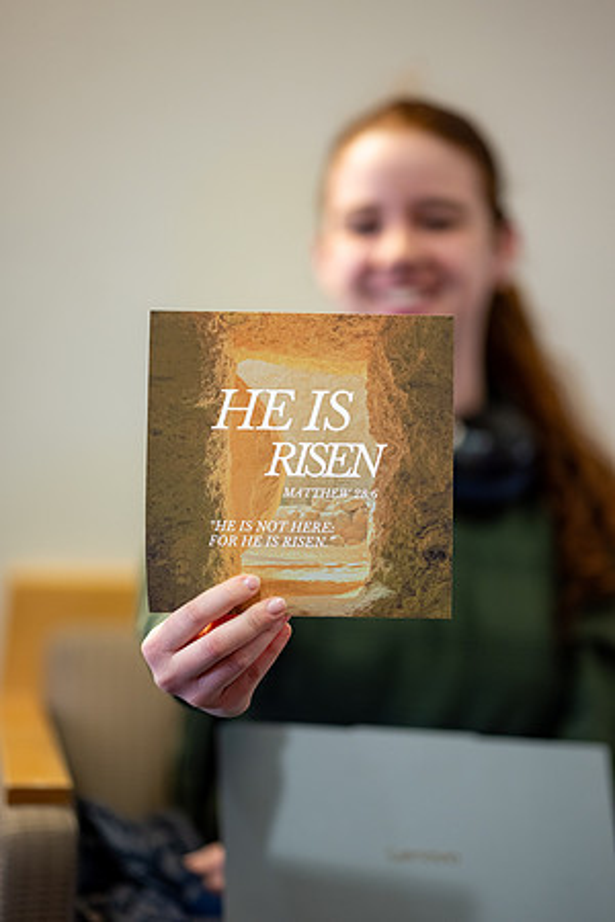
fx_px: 2690
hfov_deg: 13.0
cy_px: 461
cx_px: 308
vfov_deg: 19.5
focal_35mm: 105
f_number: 1.4
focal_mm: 105
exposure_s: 1/100
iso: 640
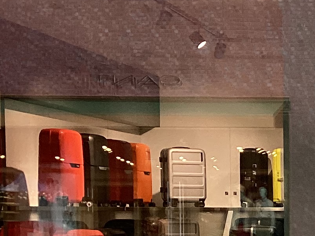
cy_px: 274
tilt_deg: -3.1
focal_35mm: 126
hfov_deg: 14.6
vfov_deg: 11.6
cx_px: 464
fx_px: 1146
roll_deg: -0.2
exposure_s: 1/100
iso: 50
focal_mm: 3.3
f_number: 2.4
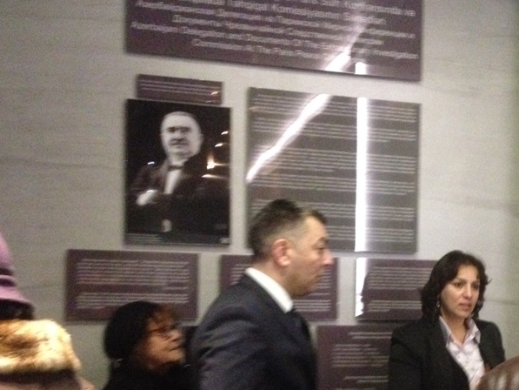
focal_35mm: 60
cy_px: 317
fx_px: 900
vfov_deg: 24.0
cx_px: 410
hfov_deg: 31.4
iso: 800
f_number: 2.4
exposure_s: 1/15
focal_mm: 4.28
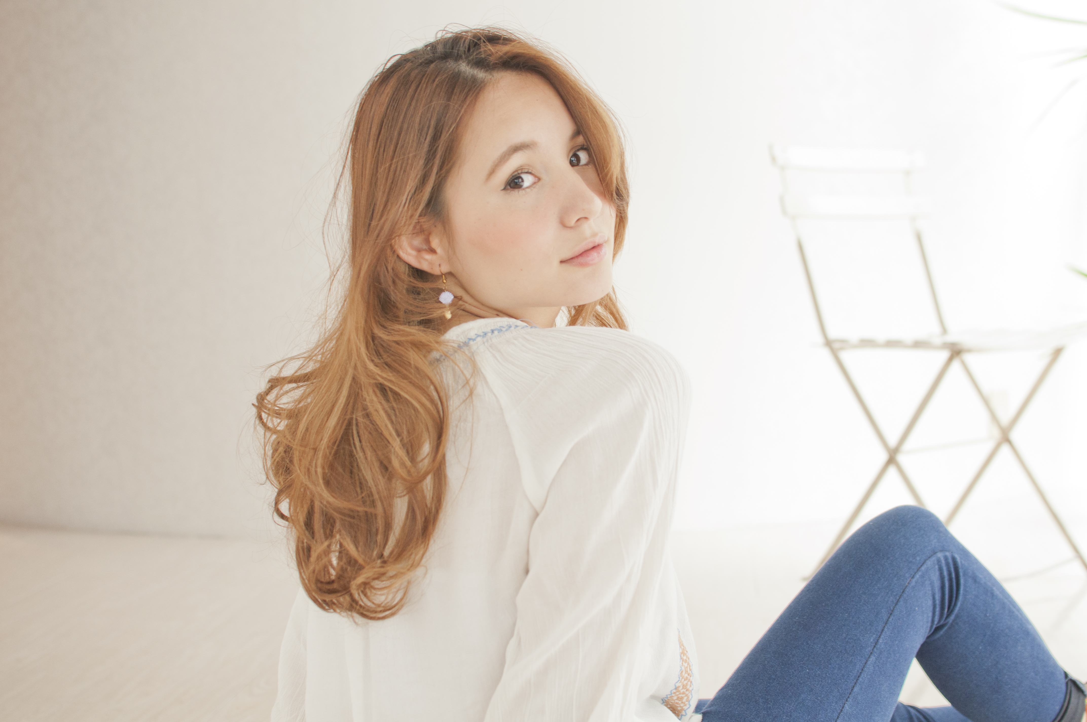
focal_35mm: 52
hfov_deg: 37.9
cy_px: 361
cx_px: 544
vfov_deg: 25.7
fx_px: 1583
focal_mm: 35
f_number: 3.5
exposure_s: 1/100
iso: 500
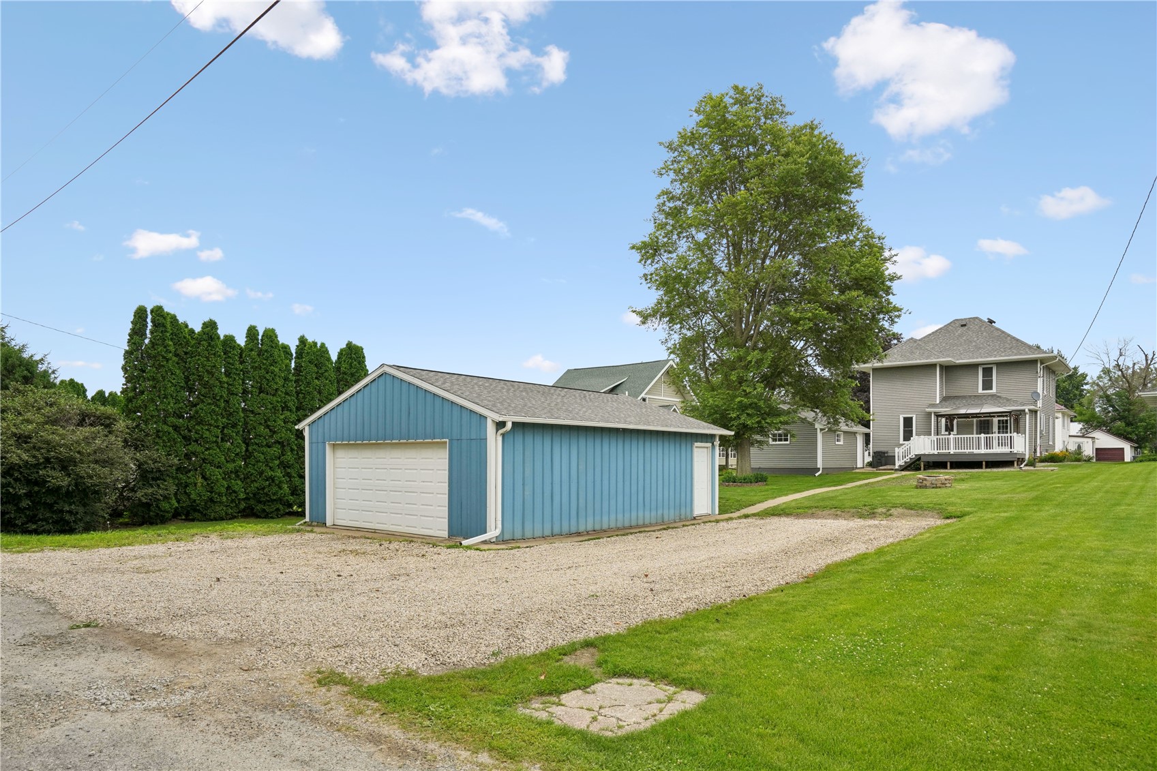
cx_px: 578
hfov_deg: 81.2
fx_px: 675
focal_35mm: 21
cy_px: 386
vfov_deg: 59.5
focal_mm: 21
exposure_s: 1/1250
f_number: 8
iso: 400
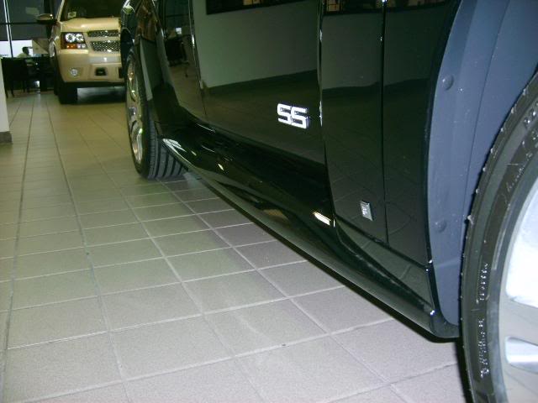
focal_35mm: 35
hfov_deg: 52.6
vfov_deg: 40.7
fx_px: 544
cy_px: 202
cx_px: 269
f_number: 2.8
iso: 163
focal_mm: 5.8
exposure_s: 1/30
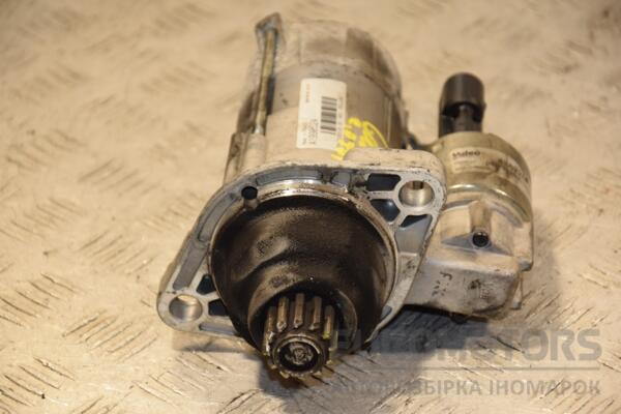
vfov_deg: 8.7
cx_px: 310
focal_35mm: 158
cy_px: 207
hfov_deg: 13.0
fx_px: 2717
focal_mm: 105
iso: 800
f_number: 5.6
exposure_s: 1/160
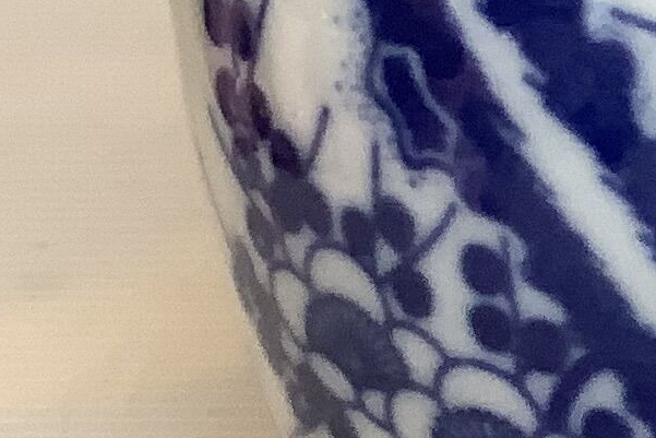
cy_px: 94
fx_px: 3189
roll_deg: -0.1
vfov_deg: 7.8
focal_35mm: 175
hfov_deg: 10.0
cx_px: 1684
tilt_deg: -19.8
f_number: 2.4
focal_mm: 3.3
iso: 80
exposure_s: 1/100
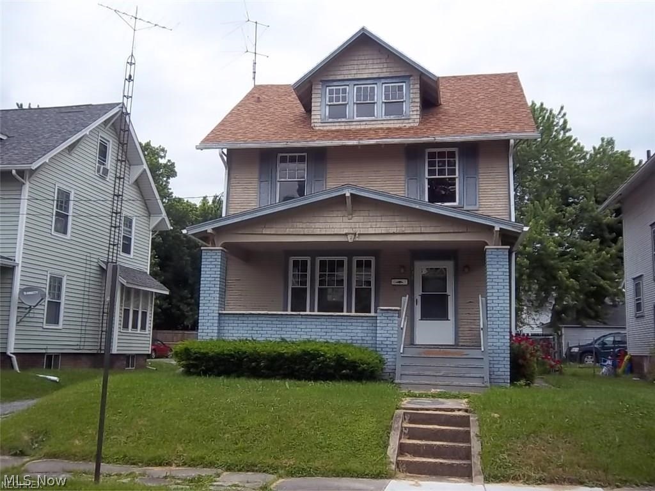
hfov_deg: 52.6
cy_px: 246
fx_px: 662
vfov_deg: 40.7
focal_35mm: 35
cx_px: 328
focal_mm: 6.17
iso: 64
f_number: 3.86
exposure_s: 1/160
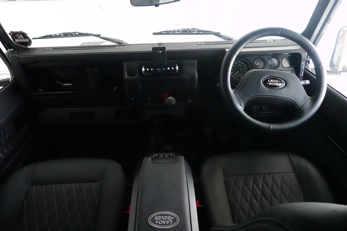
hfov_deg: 71.5
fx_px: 241
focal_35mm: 25
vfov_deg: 51.3
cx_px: 174
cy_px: 116
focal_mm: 9.23
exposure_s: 1/200
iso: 6400
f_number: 3.2
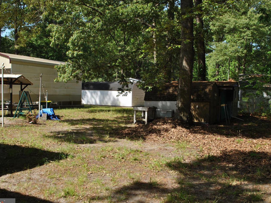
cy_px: 104
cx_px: 139
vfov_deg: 38.7
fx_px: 290
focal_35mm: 37
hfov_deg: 50.1
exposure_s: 1/200
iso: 100
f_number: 7.1
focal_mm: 22
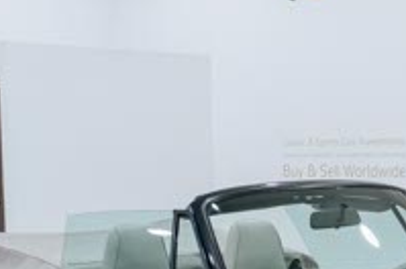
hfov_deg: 14.1
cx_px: 598
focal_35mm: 137
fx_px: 1543
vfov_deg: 9.9
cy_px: 264
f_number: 4
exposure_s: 1/60
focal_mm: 34
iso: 1000
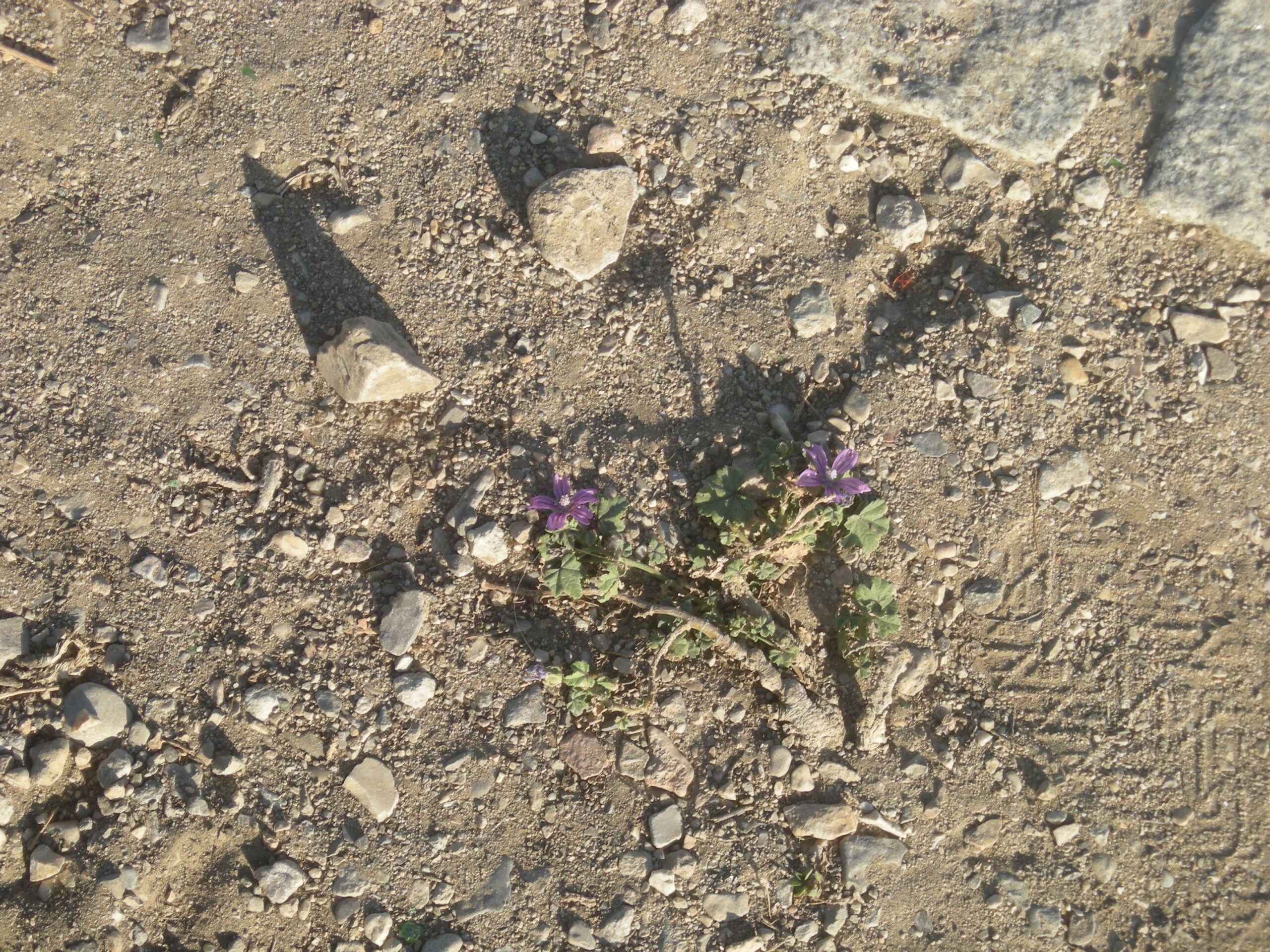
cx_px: 635
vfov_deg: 14.1
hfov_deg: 18.7
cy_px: 476
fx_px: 3852
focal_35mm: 105
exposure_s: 1/321
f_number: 4.7
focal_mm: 17.1
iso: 64
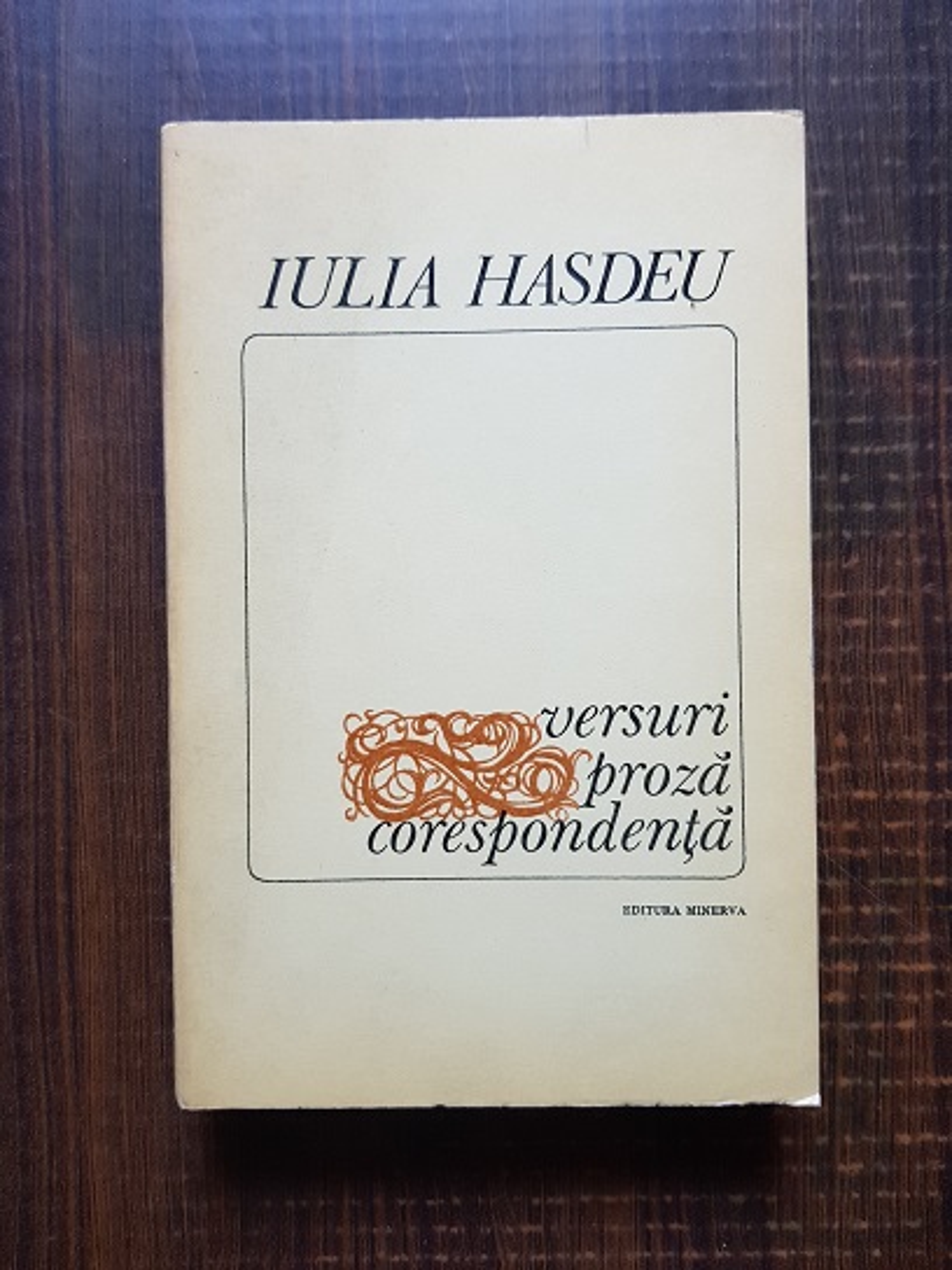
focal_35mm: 26
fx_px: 953
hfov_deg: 53.1
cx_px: 476
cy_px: 635
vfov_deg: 67.3
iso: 200
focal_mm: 4.3
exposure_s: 1/15
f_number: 1.7
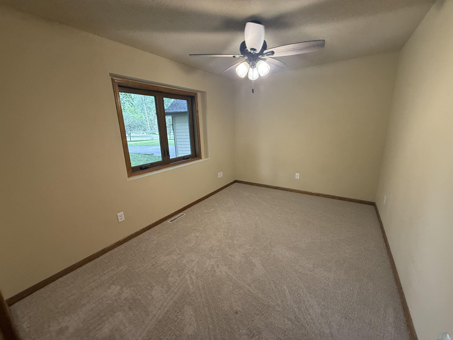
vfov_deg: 85.7
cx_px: 226
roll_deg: +1.8
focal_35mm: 14
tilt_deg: -12.6
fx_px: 183
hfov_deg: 102.1
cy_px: 170
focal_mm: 2.22
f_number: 2.2
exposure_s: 1/120
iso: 400
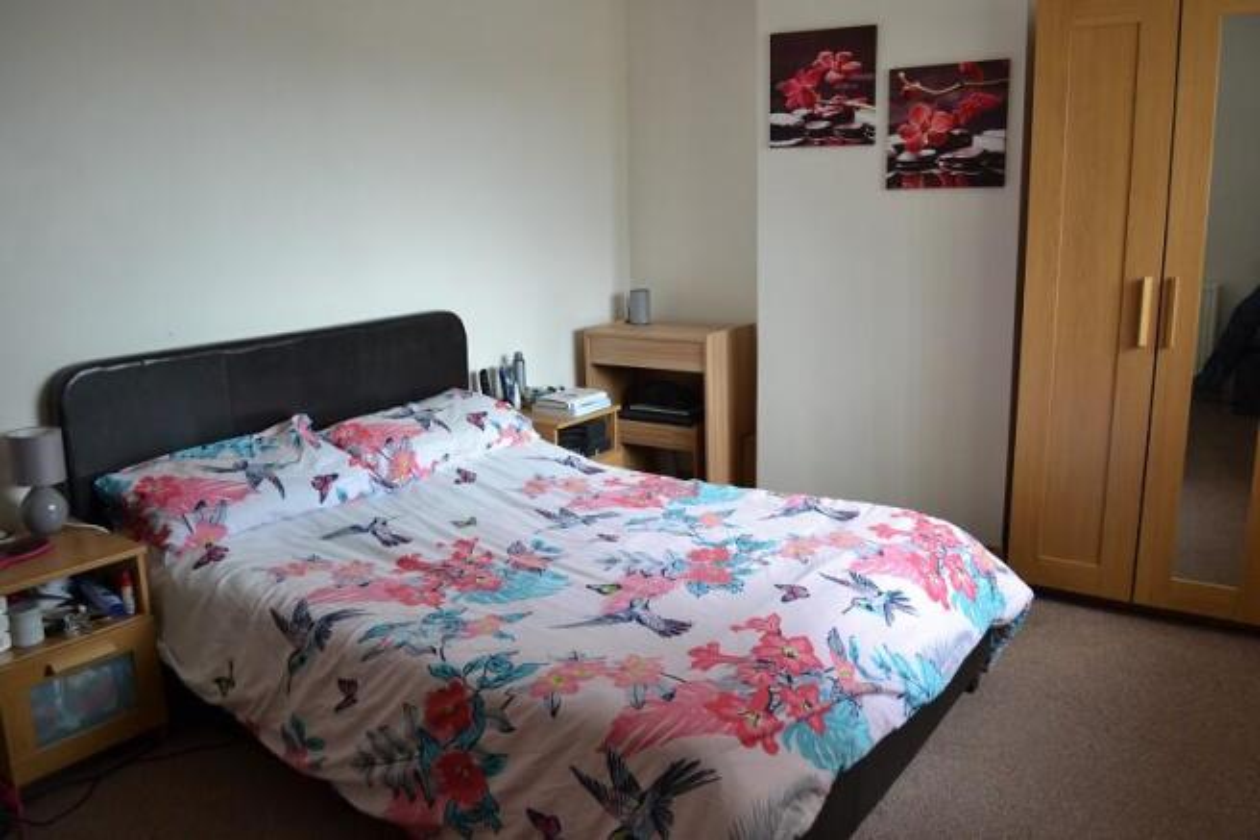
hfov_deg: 67.4
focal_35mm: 27
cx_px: 630
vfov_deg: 47.9
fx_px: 945
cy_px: 420
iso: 400
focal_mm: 18
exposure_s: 1/50
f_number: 3.5
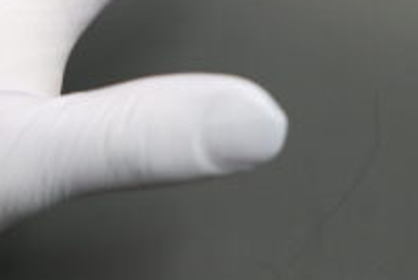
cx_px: 180
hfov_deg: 26.9
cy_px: -26
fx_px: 872
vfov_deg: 17.6
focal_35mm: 75
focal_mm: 25
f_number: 4
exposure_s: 1/15
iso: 50
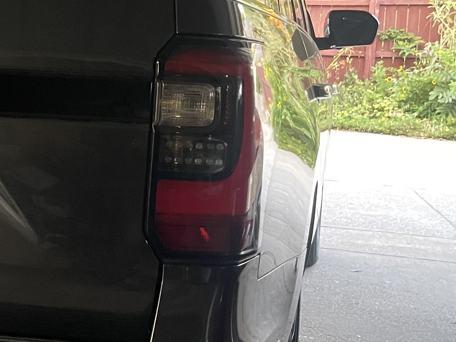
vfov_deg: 21.6
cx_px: -13
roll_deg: -1.5
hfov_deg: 26.8
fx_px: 896
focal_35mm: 68
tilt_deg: -10.8
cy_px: 151
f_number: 1.6
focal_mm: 4.2
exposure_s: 1/47
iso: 500
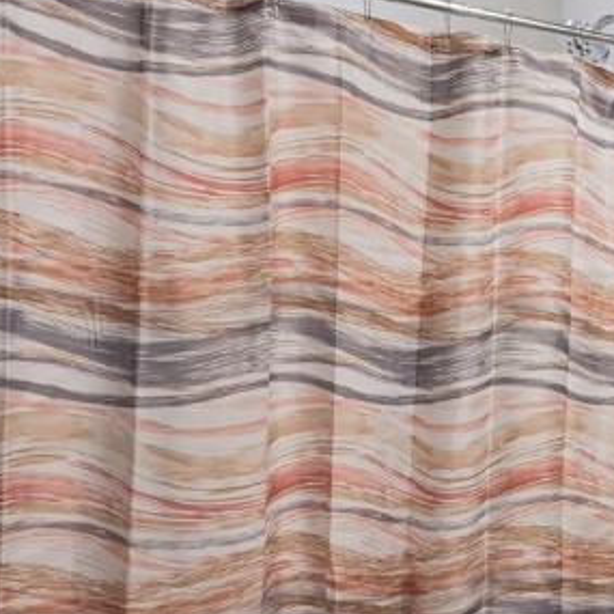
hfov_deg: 25.0
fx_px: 1104
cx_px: 881
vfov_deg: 31.0
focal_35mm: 55
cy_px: 381
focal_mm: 16
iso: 400
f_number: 9
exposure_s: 1/5
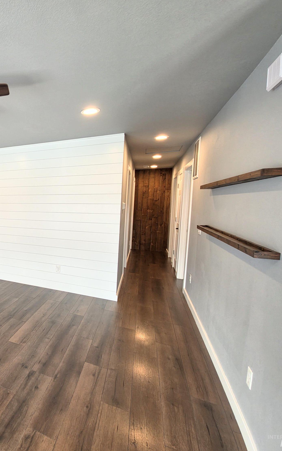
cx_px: 4
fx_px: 234
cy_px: 225
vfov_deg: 88.0
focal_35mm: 19
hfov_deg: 50.9
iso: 200
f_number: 1.9
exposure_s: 1/120
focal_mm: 2.2
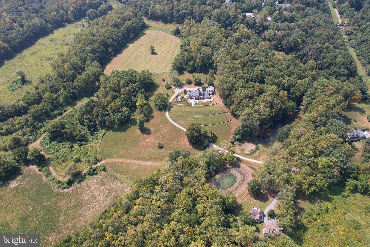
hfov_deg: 78.6
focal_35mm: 22
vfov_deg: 57.2
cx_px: 185
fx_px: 226
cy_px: 124
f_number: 2.8
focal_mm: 8.38
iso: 100
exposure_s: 1/725
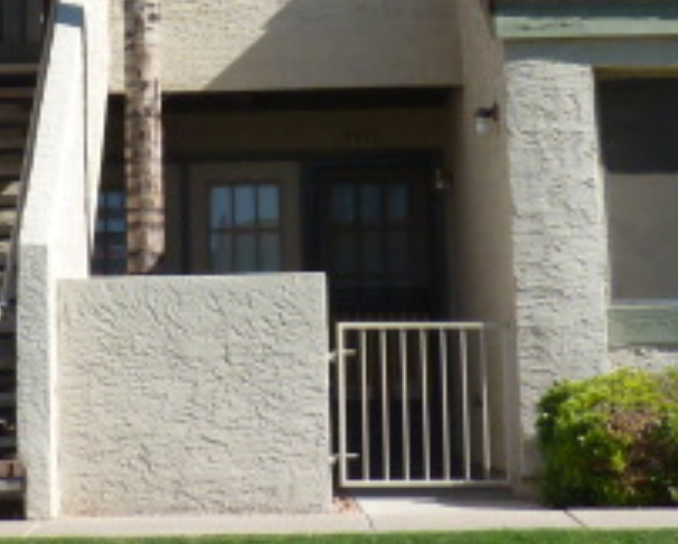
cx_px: 188
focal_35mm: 108
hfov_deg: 17.7
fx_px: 2169
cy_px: -188
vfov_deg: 13.7
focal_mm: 4.1
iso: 80
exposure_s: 1/500
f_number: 4
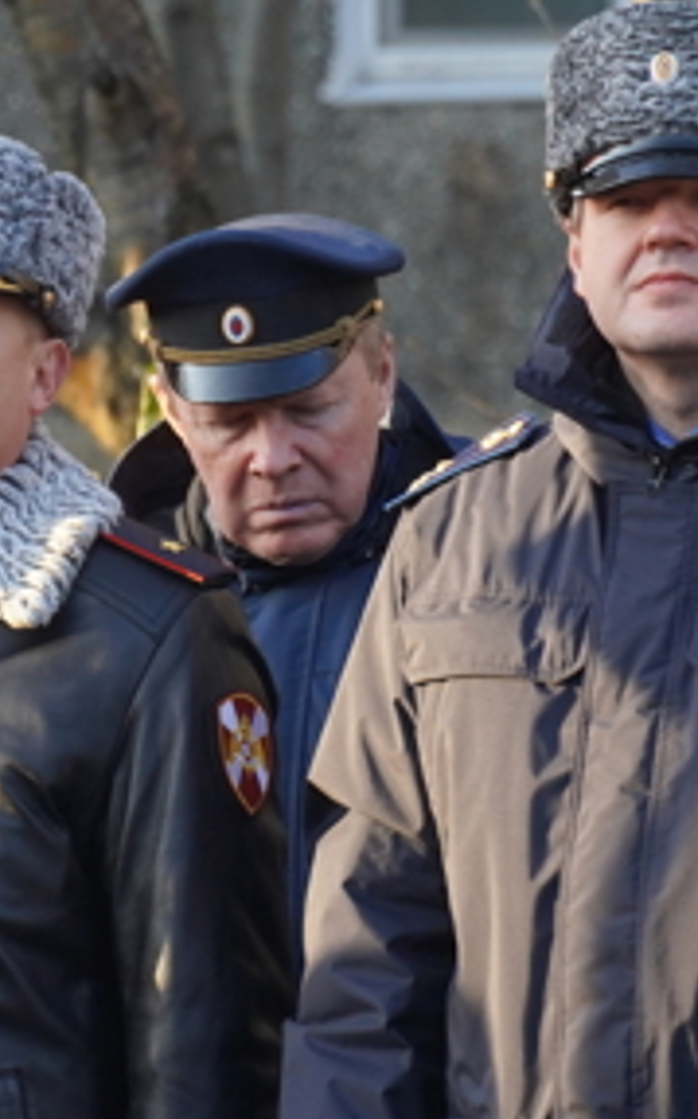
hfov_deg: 2.4
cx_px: -76
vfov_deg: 3.9
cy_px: 550
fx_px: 16440
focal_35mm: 539
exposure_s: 1/250
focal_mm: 135
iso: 800
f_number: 5.6
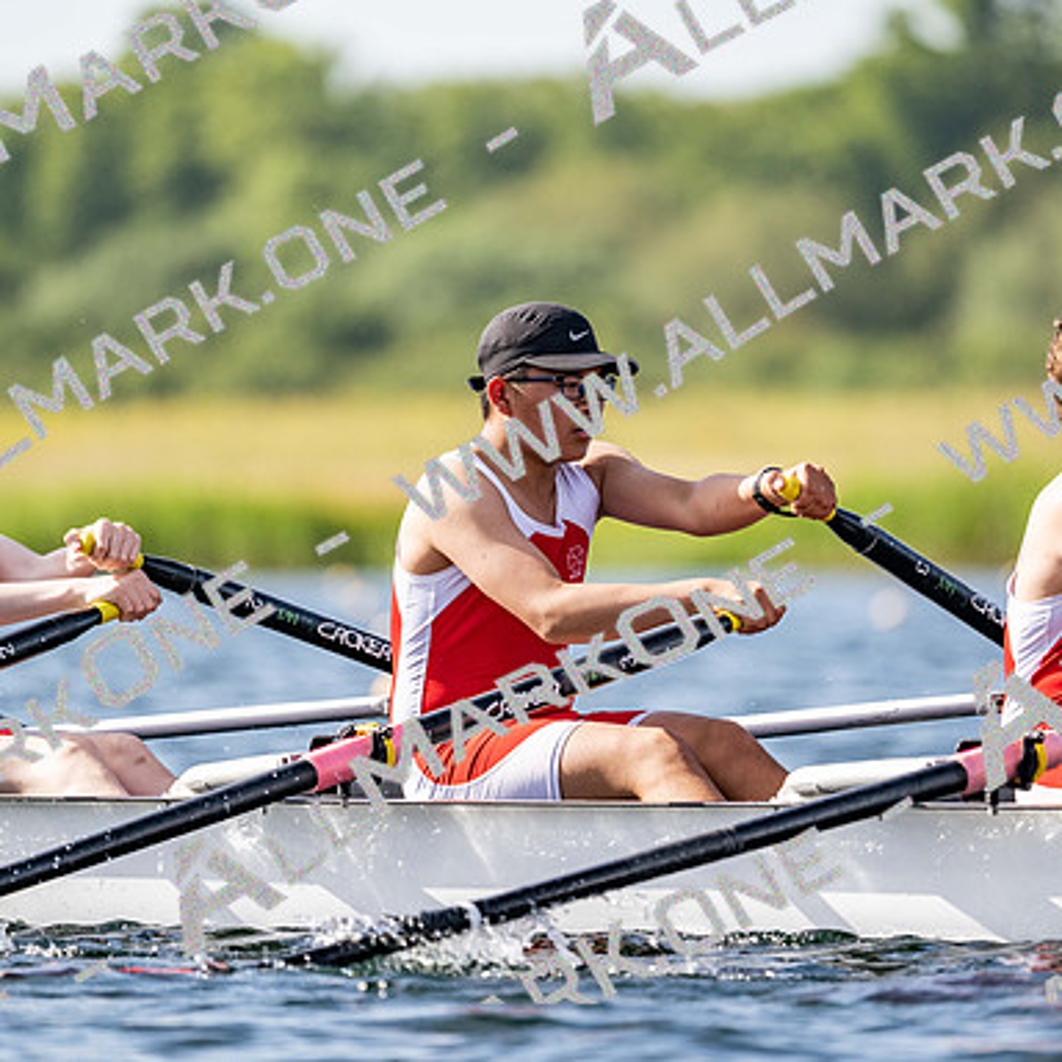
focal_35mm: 513
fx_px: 17806
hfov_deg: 3.4
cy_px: 530
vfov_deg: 3.4
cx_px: 736
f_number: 4.5
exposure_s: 1/2500
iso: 320
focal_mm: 400
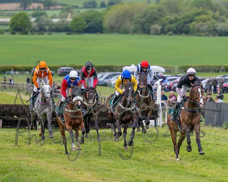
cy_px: 88
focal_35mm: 325
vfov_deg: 4.8
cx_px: 138
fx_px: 2194
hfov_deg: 5.9
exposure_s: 1/1600
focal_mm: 140
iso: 200
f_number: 2.8
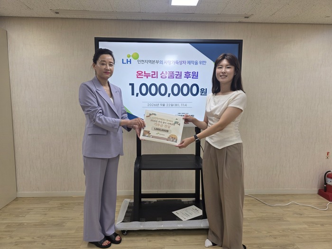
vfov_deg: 58.9
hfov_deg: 73.9
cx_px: 166
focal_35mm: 23
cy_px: 124
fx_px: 221
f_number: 1.7
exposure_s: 1/120
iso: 50
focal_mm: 6.3
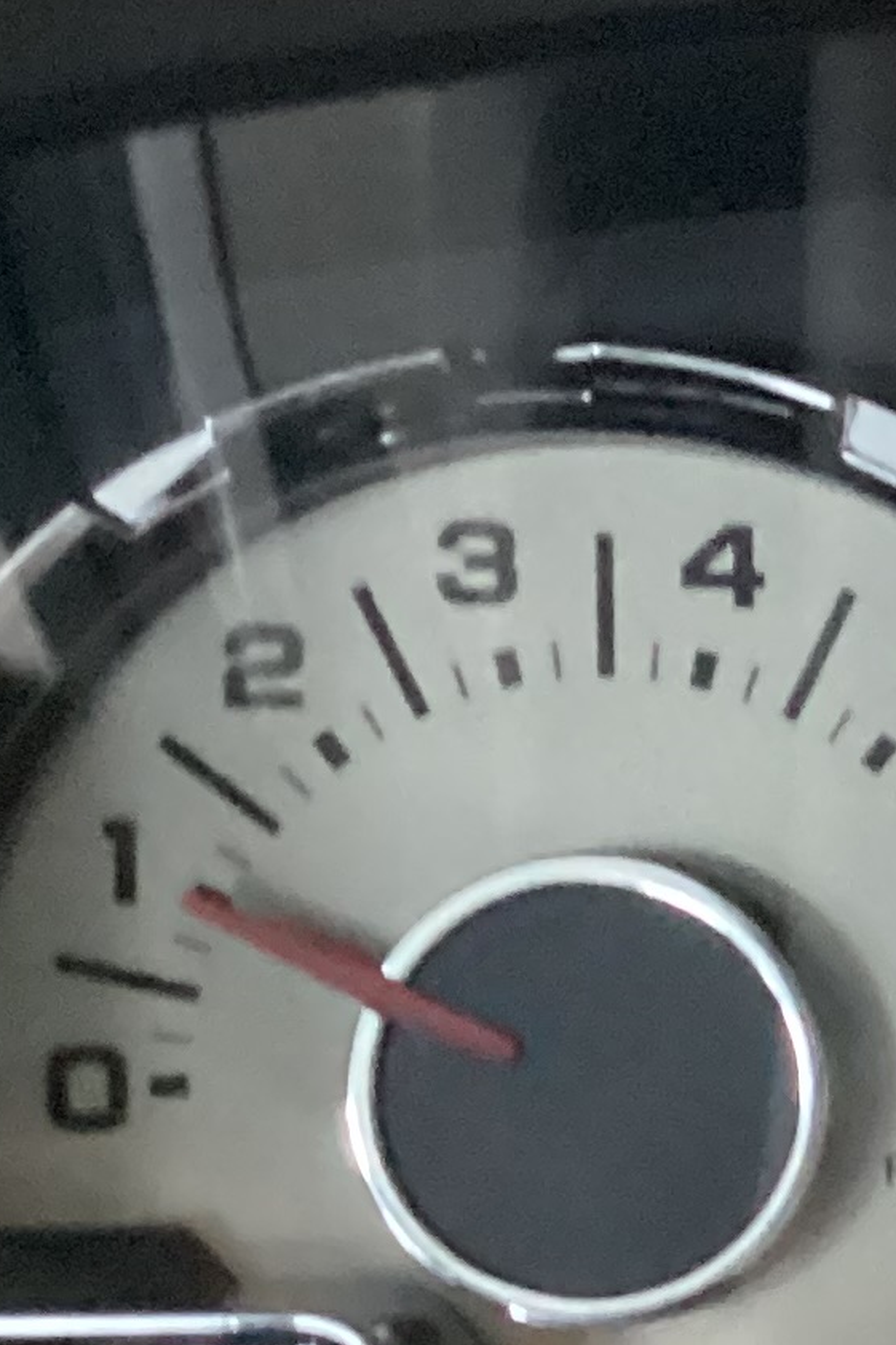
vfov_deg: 16.3
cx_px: 1945
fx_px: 4668
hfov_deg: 10.0
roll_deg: -2.6
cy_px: 1041
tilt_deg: -27.6
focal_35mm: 125
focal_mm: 3.3
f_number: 2.4
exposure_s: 1/24
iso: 800
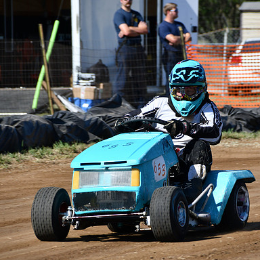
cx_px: 165
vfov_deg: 4.3
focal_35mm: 404
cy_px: 130
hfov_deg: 4.3
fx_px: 3433
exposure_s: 1/500
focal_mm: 210
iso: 180
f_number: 8
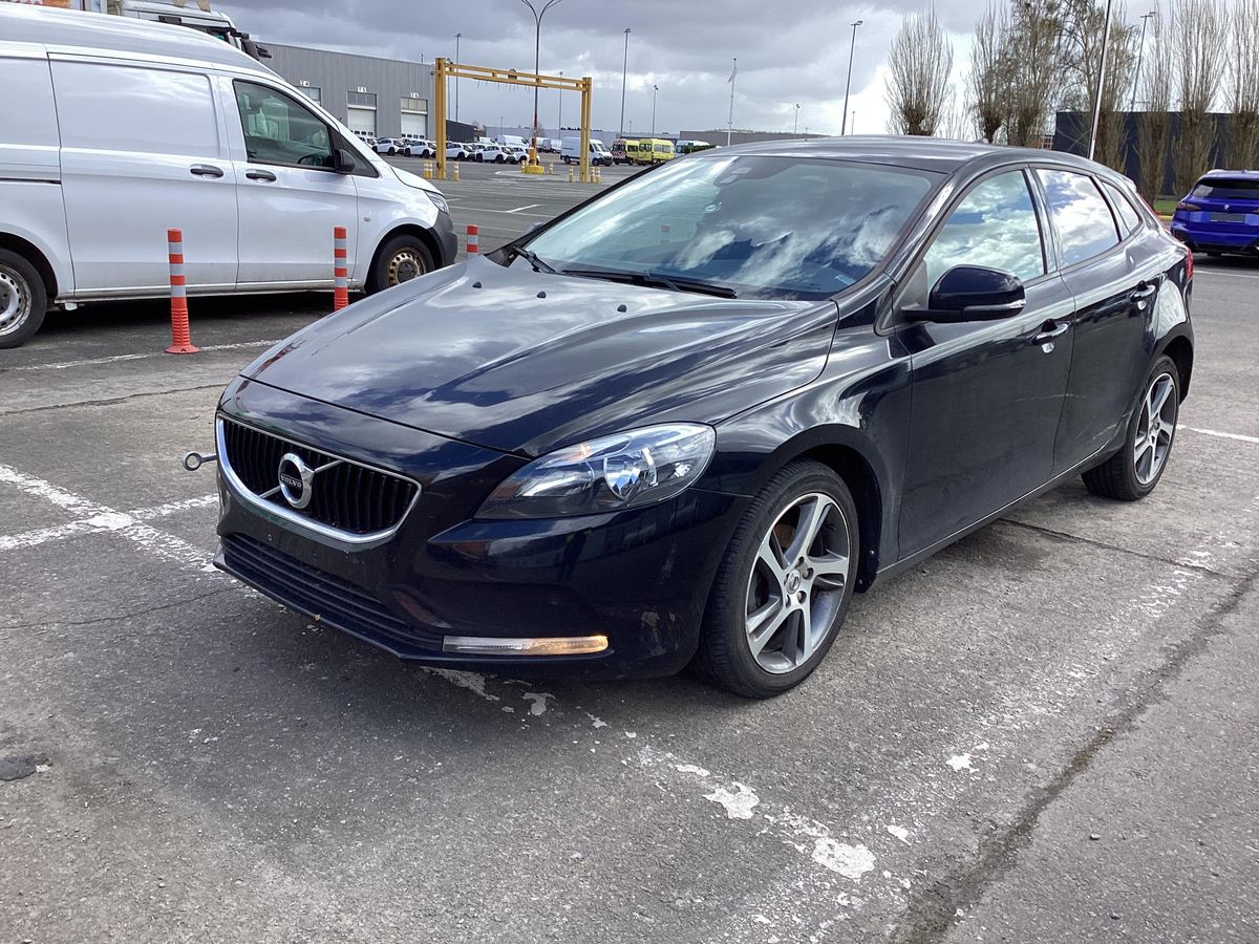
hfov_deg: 58.4
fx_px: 1127
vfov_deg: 45.4
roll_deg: -3.9
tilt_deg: -13.3
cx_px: 630
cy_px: 472
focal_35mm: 31
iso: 25
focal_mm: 3.3
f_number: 2.4
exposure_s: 1/443
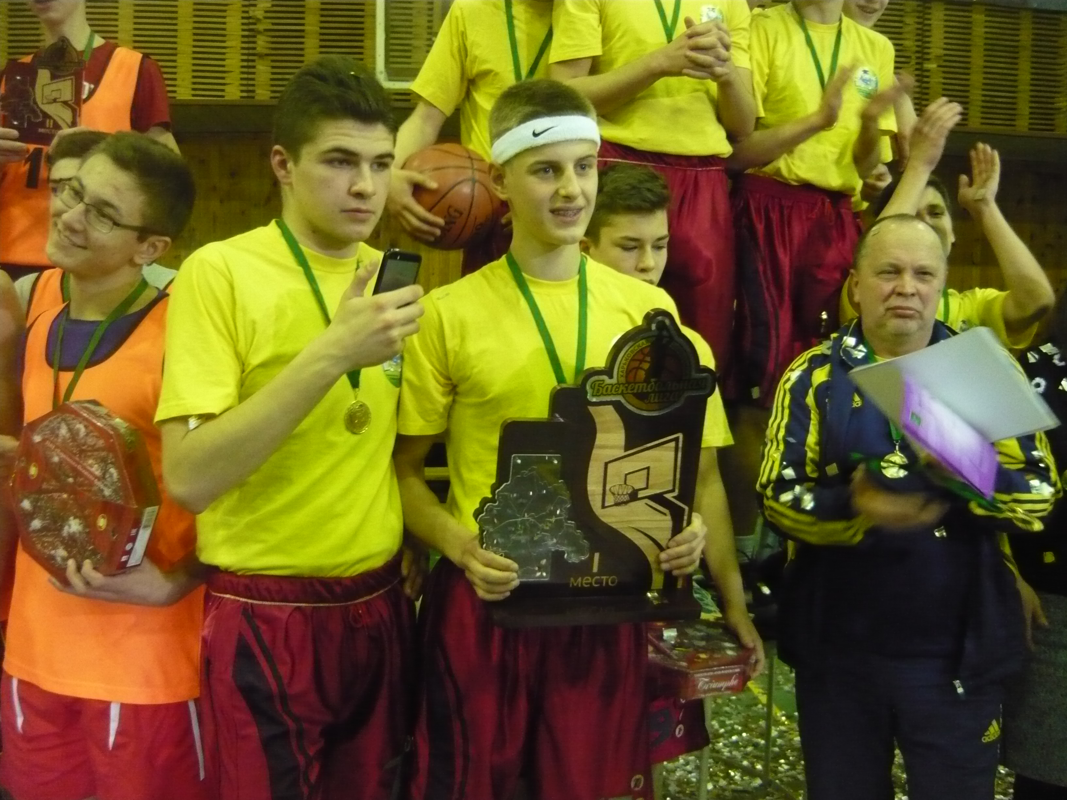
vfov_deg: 42.9
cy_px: 400
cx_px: 534
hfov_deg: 55.4
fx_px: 1017
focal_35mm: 33
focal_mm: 5.5
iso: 800
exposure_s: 1/40
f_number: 2.8
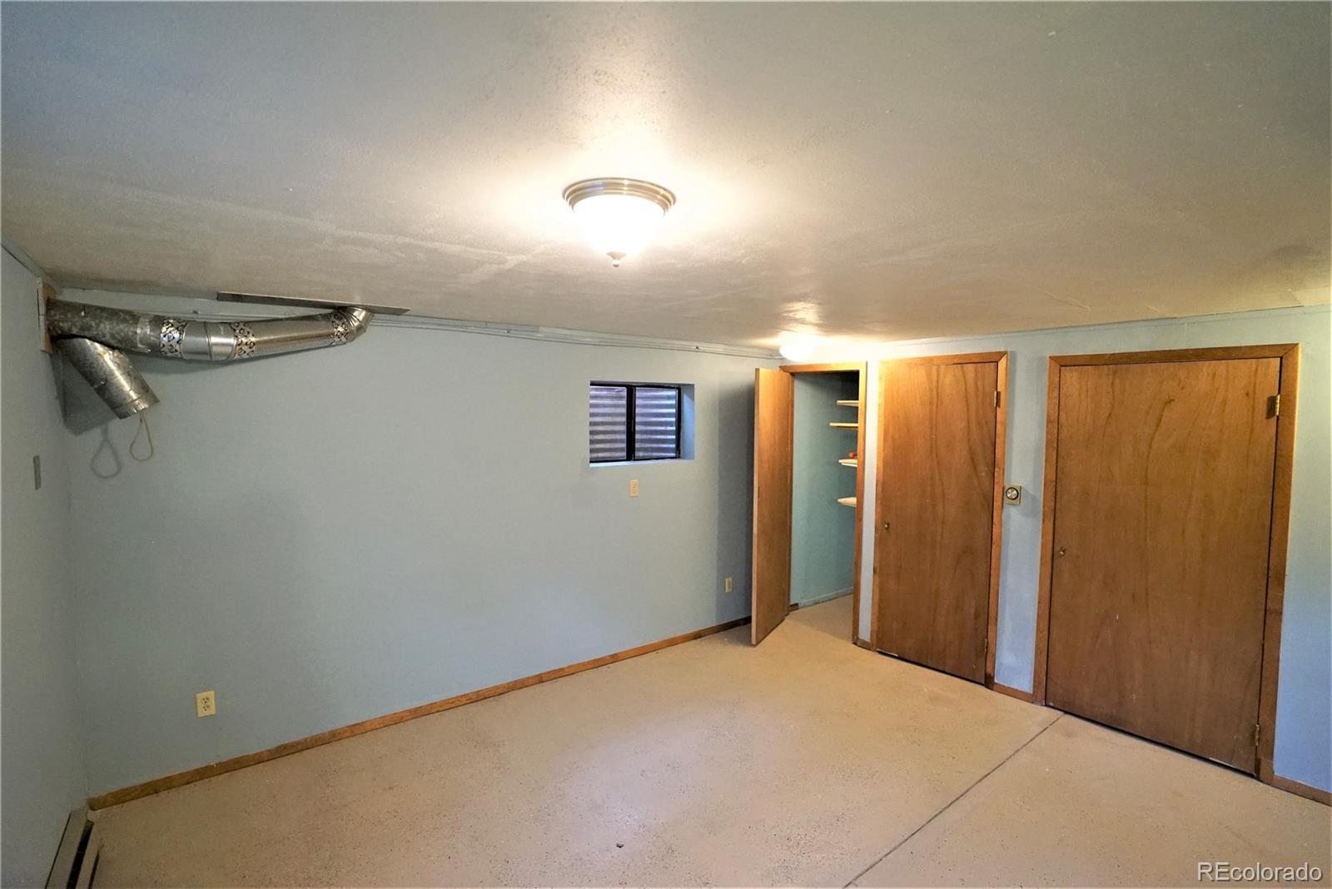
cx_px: 666
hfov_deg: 96.7
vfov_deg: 73.8
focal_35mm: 16
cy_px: 444
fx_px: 592
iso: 6400
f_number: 4
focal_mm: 16
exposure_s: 1/160
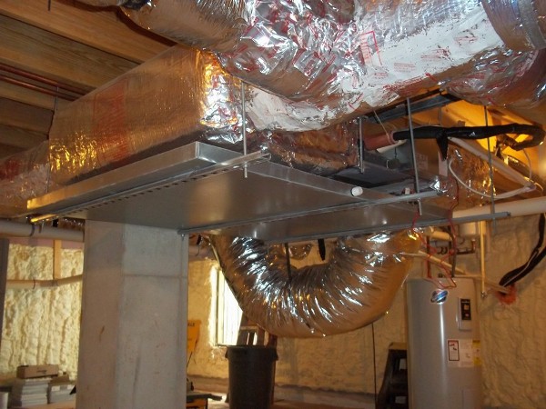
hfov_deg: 51.4
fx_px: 568
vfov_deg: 39.7
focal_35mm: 36
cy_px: 204
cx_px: 273
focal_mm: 6.5
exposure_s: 1/30
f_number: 3.1
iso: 320
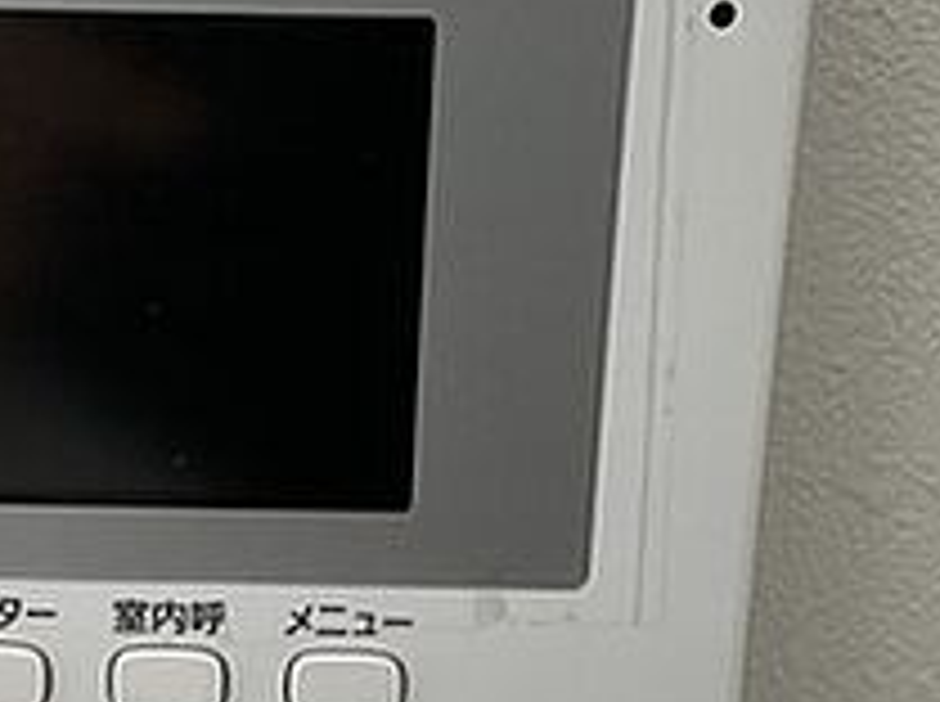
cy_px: 477
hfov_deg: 21.8
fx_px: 2413
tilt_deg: -18.7
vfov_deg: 16.5
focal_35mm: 89
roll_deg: -1.1
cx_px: 207
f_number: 1.8
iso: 40
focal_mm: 3
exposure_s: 1/50
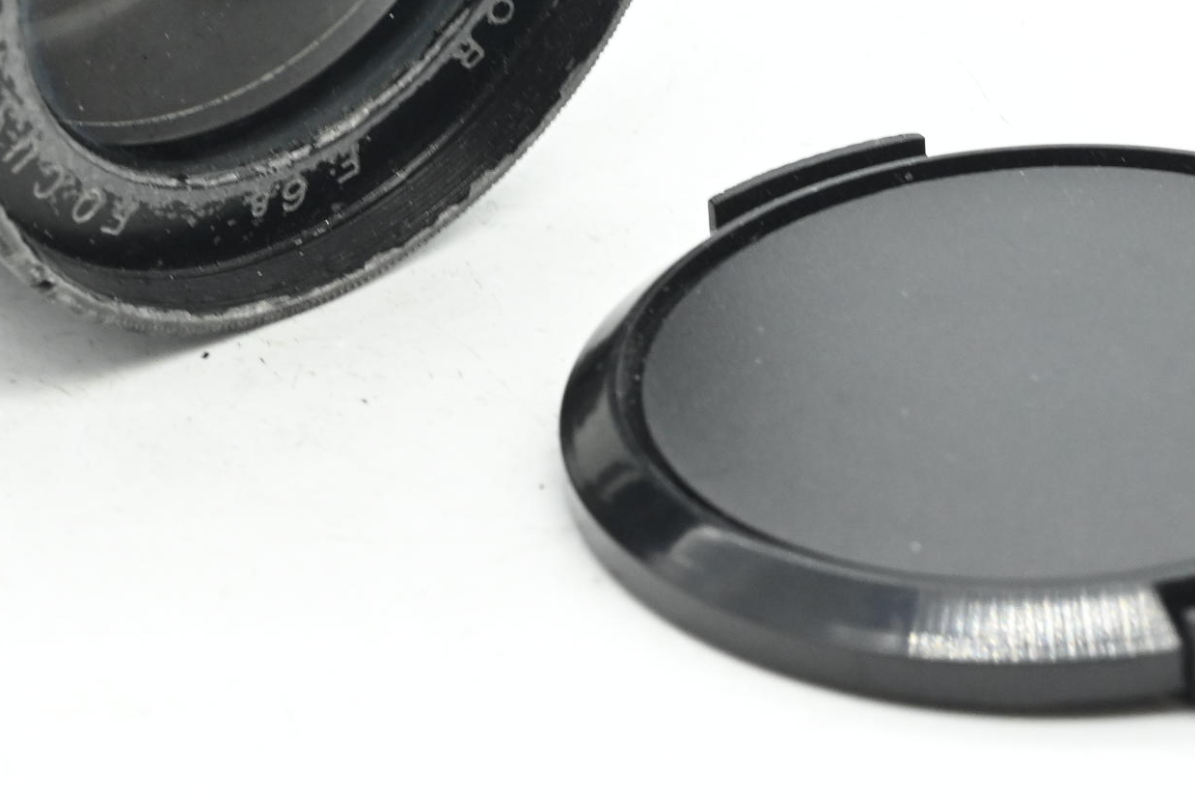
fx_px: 4049
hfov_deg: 16.8
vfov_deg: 11.0
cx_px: 465
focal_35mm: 122
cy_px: -150
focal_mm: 50
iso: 3200
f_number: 14
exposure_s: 1/125
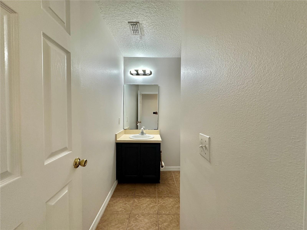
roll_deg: -0.8
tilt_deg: +2.3
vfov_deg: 85.7
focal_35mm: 14
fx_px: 124
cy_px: 115
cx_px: 154
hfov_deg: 102.1
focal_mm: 2.22
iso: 200
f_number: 2.2
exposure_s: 1/120
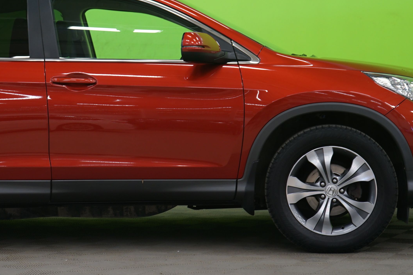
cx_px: 110
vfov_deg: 13.4
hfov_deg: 19.9
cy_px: 90
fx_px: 1170
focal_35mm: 102
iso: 400
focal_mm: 55
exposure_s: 1/8
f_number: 5
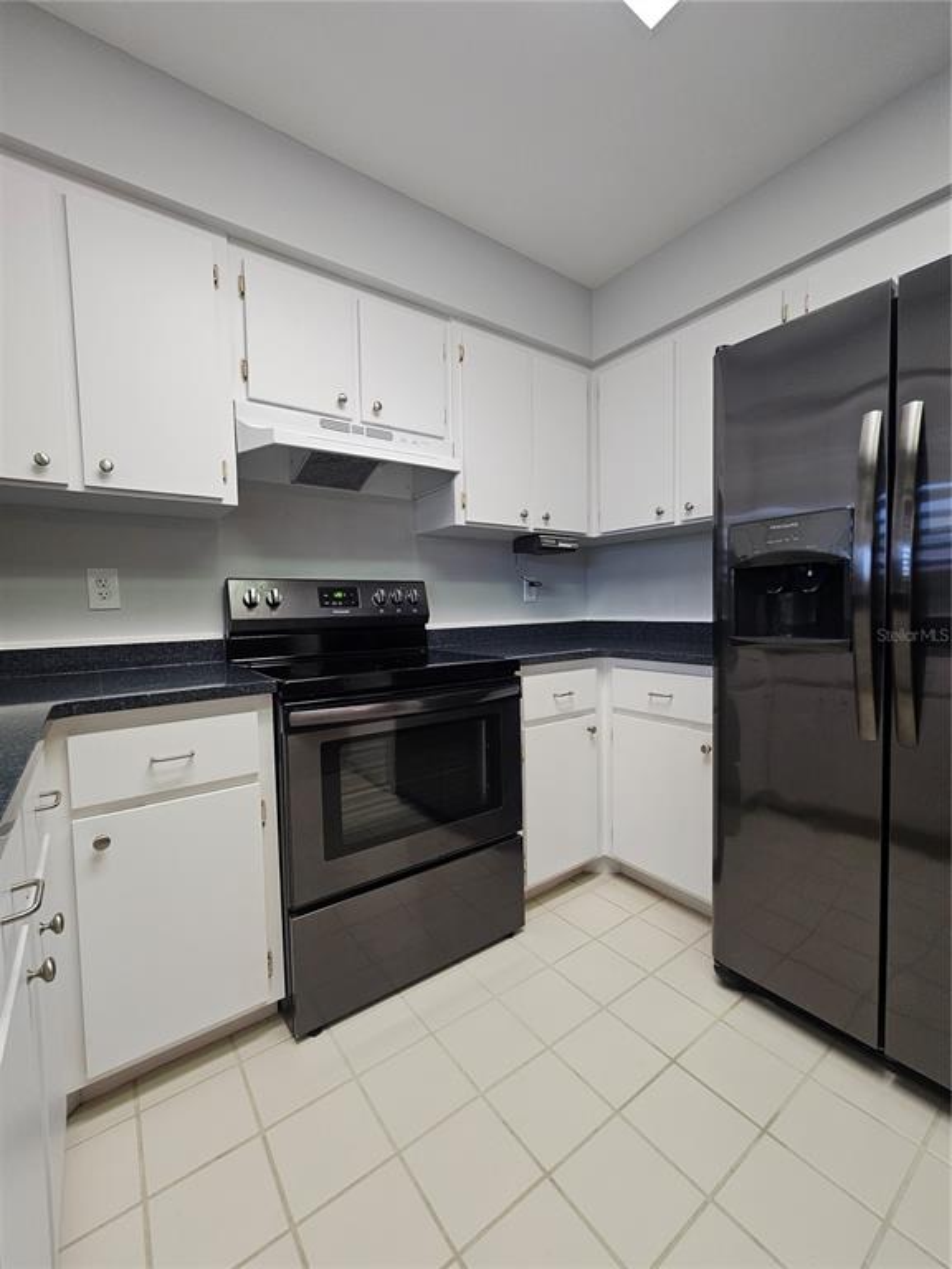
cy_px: 634
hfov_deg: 89.9
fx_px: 477
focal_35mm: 13
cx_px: 476
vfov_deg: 106.2
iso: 200
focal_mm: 2.2
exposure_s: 1/60
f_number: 2.2
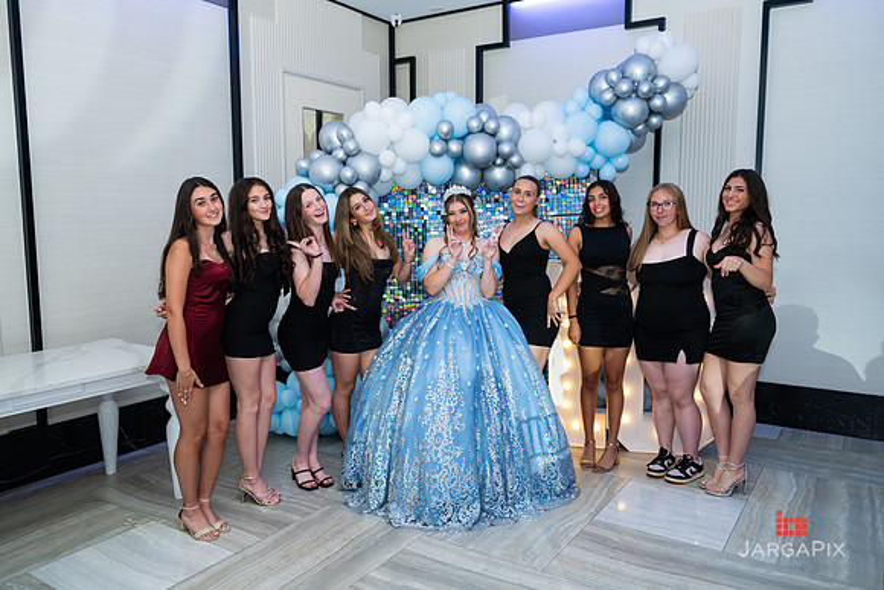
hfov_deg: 66.0
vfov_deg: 46.9
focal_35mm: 28
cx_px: 442
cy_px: 290
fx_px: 680
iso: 800
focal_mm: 26.5
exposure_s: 1/160
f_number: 3.2
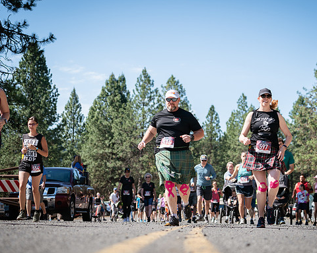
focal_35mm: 84
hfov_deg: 22.7
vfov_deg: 18.3
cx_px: 185
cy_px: 127
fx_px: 788
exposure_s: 1/500
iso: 100
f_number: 4
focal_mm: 74
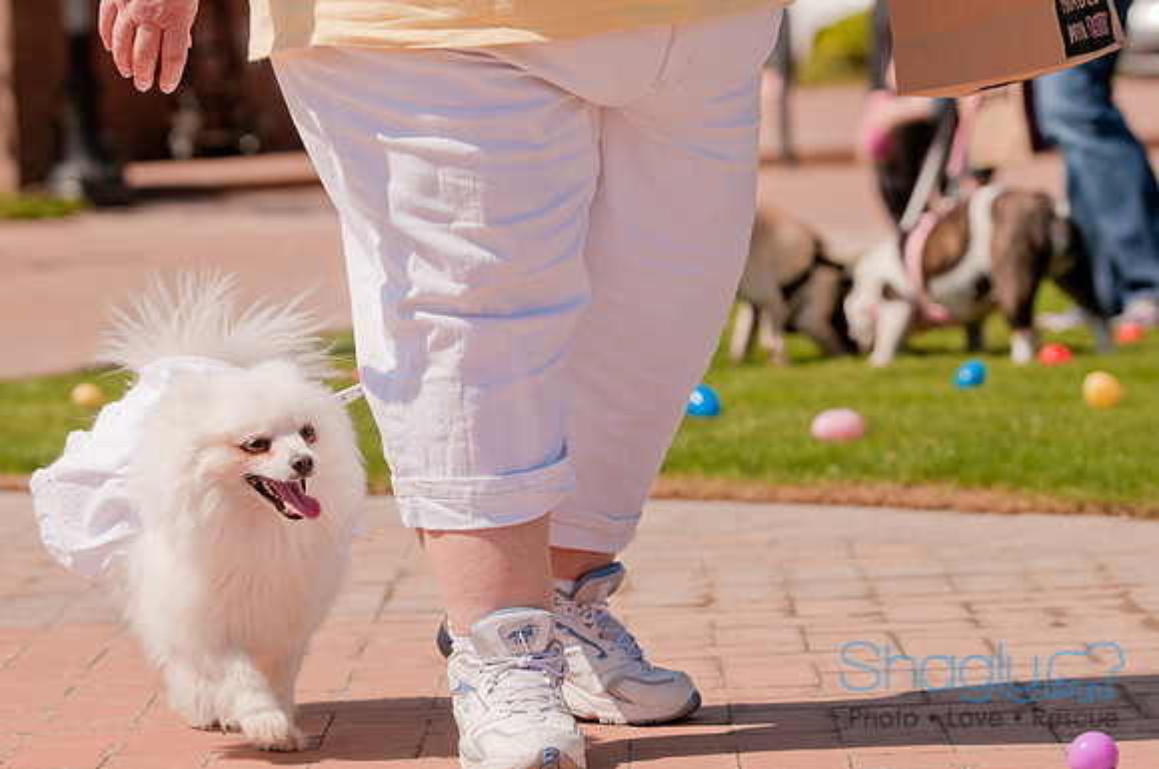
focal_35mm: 150
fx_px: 4822
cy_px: 384
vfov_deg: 9.1
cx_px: 580
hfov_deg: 13.7
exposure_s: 1/2000
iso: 200
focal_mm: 100
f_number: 5
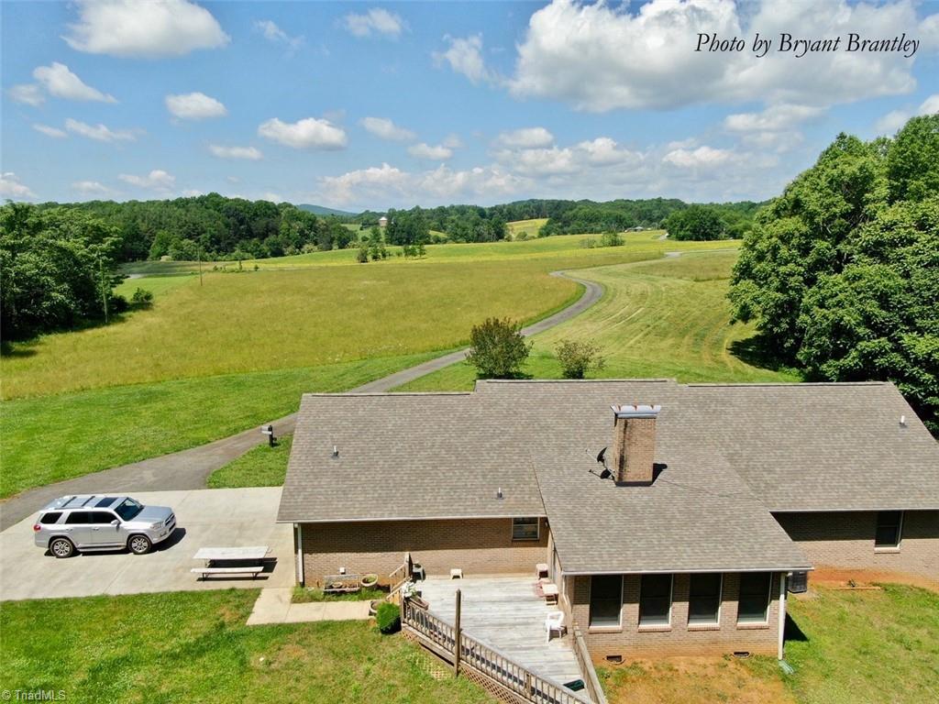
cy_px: 352
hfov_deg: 71.6
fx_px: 651
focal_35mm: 24
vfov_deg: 56.8
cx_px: 470
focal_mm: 4.39
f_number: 2.8
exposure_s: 1/1279
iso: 100
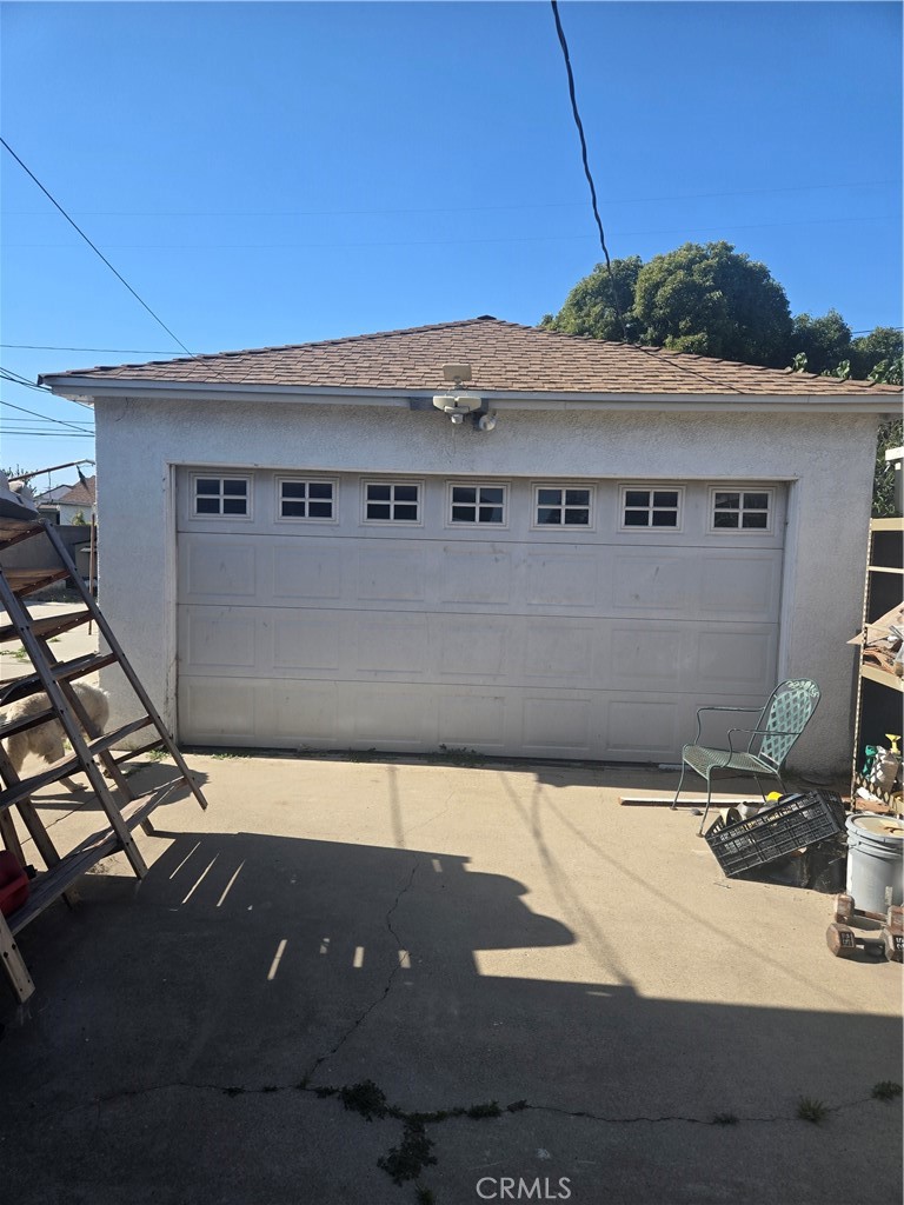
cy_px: 602
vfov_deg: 73.9
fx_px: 801
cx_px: 452
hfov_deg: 58.9
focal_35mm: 23
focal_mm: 5.4
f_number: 1.8
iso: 64
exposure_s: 1/2921
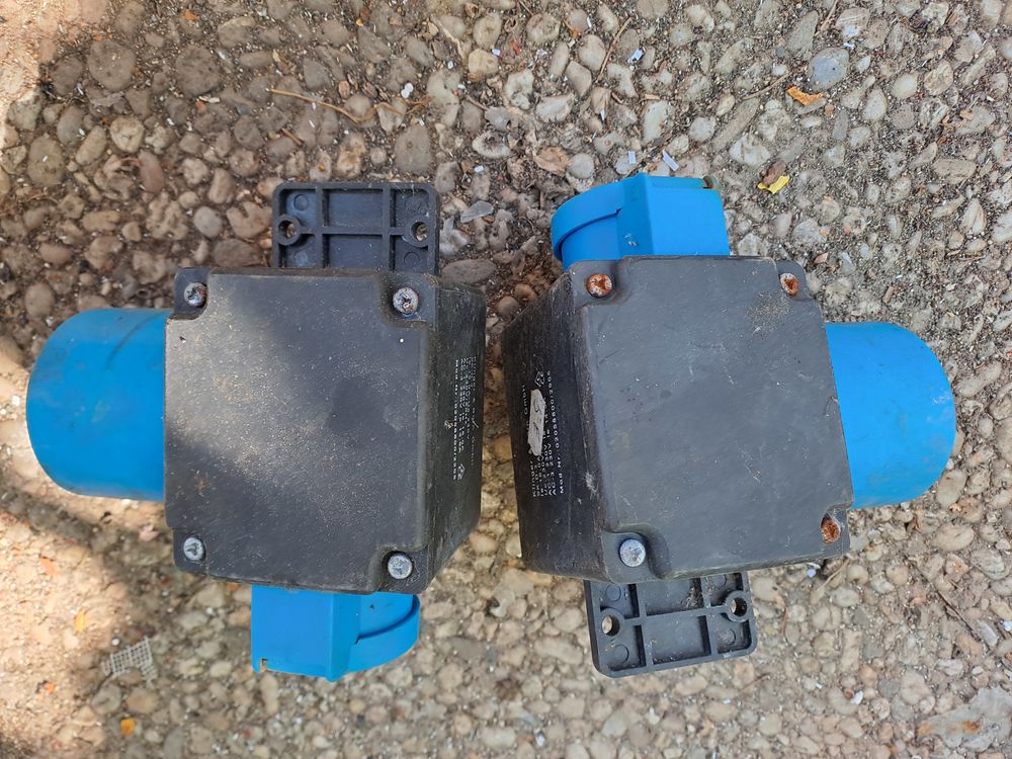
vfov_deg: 54.9
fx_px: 731
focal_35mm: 25
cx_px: 506
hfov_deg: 69.4
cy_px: 380
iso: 100
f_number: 1.8
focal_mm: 4.65
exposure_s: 1/50
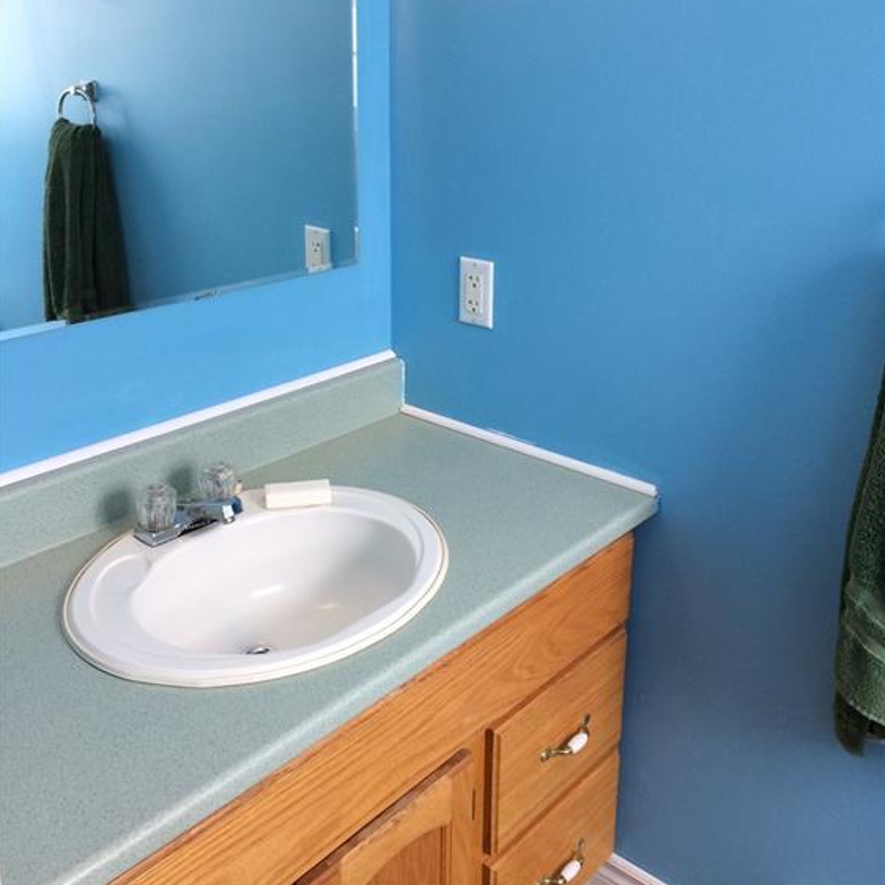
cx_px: 449
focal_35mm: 35
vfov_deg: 46.8
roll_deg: +0.0
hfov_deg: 47.2
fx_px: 1012
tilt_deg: -19.0
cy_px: 329
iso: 40
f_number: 2.2
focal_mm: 4.15
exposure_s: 1/30
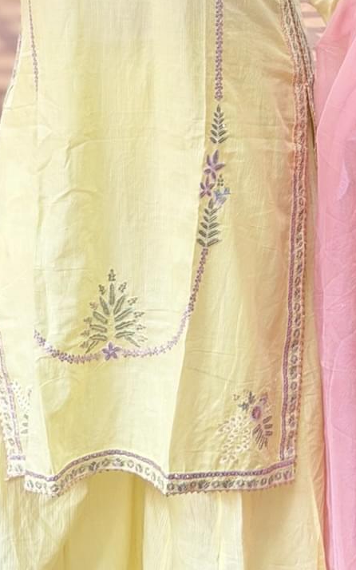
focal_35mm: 146
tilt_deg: -5.5
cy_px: -183
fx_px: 2267
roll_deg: -2.3
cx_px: 173
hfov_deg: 9.0
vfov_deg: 13.8
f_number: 1.78
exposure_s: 1/61
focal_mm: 6.76
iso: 100
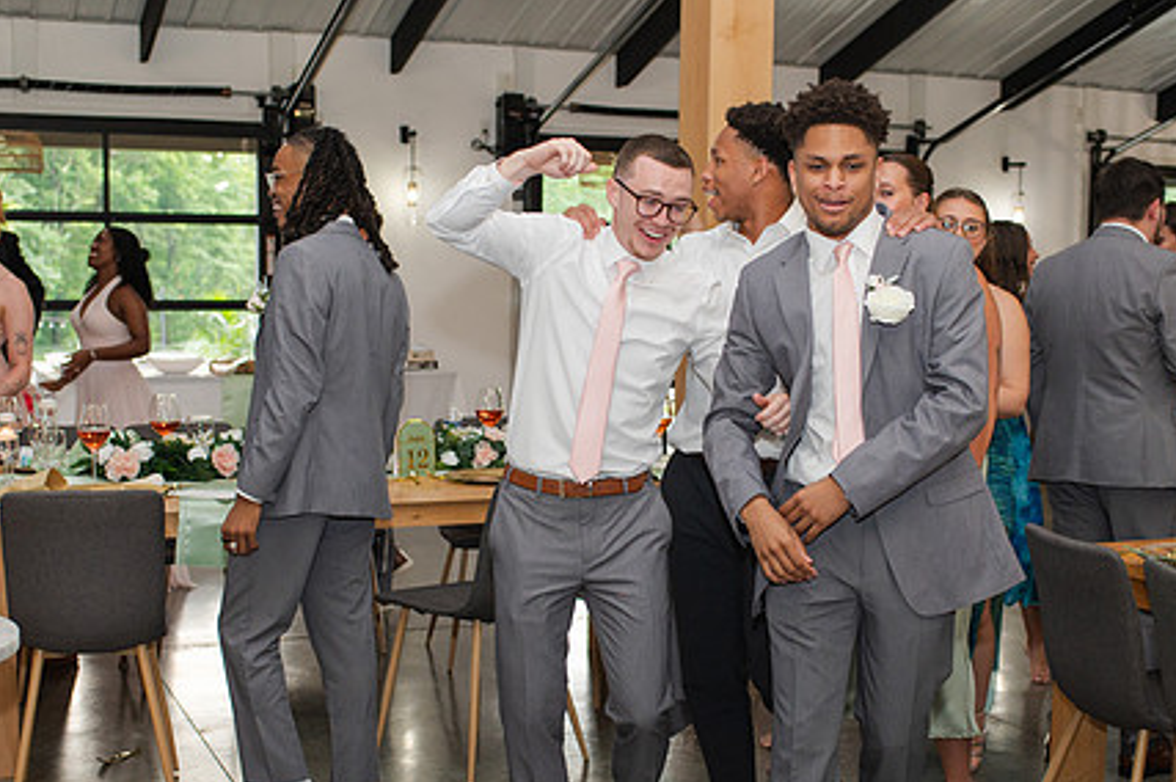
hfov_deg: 37.5
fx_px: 1730
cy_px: 485
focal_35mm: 53
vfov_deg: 25.4
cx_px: 592
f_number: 3.2
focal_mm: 35
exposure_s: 1/200
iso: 800
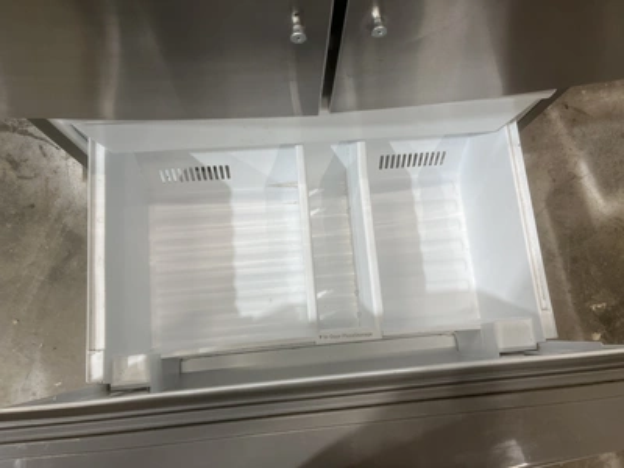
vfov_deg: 53.1
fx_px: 469
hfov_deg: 67.3
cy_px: 234
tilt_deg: -78.1
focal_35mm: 26
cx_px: 312
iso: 100
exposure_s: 1/120
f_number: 1.6
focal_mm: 5.1
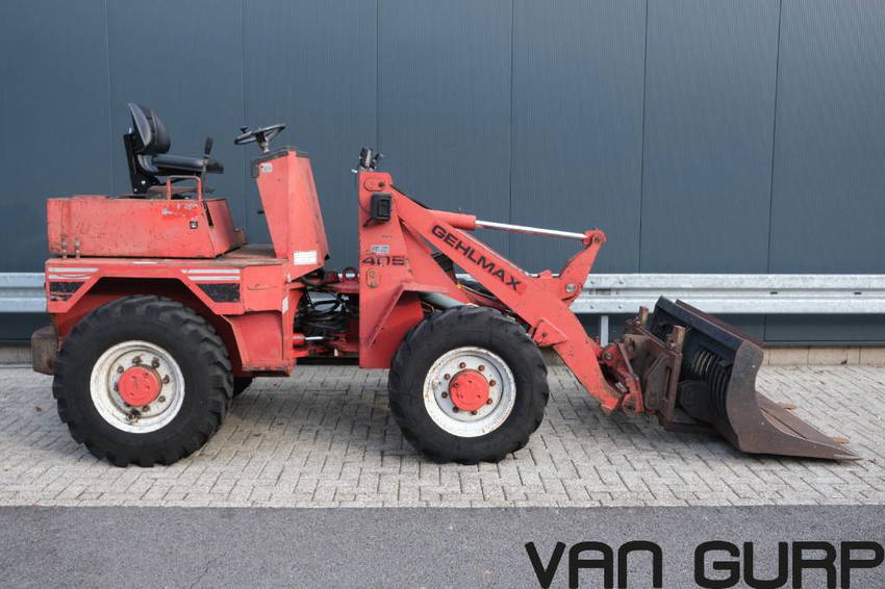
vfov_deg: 36.8
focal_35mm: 36
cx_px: 442
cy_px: 294
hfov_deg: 53.2
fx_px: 885
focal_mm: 24.3
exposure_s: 1/110
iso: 160
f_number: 4.5
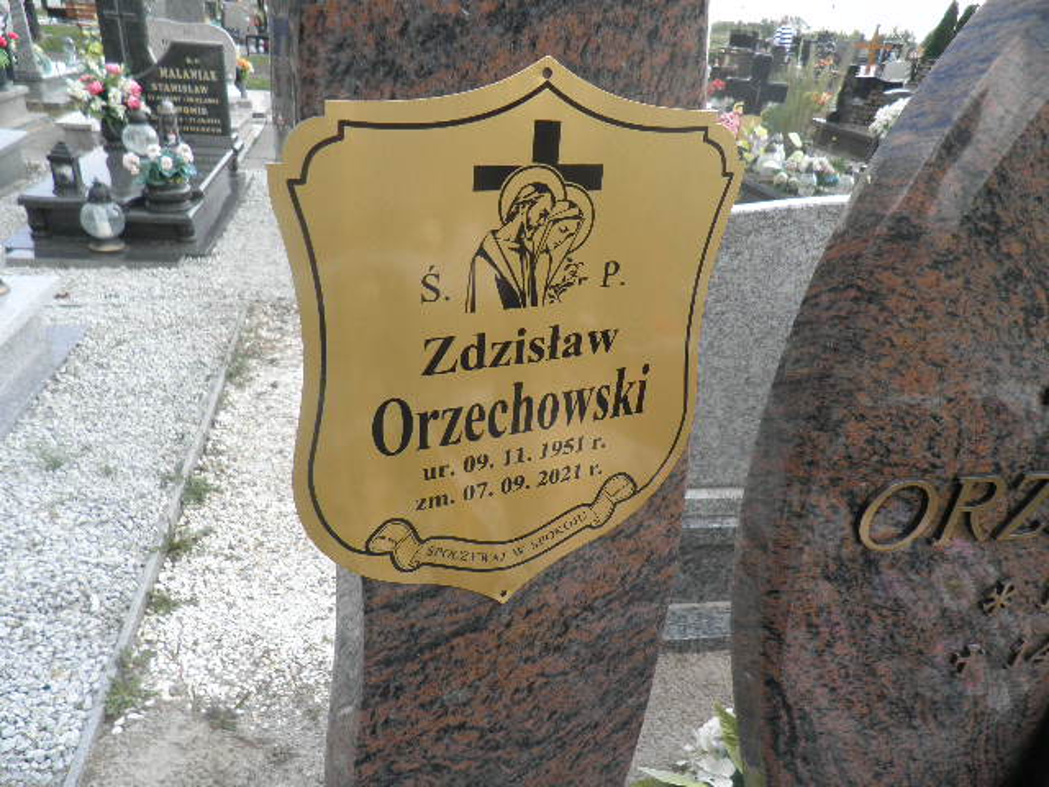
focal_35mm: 24
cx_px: 524
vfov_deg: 56.8
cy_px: 394
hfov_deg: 71.6
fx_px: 727
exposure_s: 1/250
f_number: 3.3
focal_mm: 4.3
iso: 64
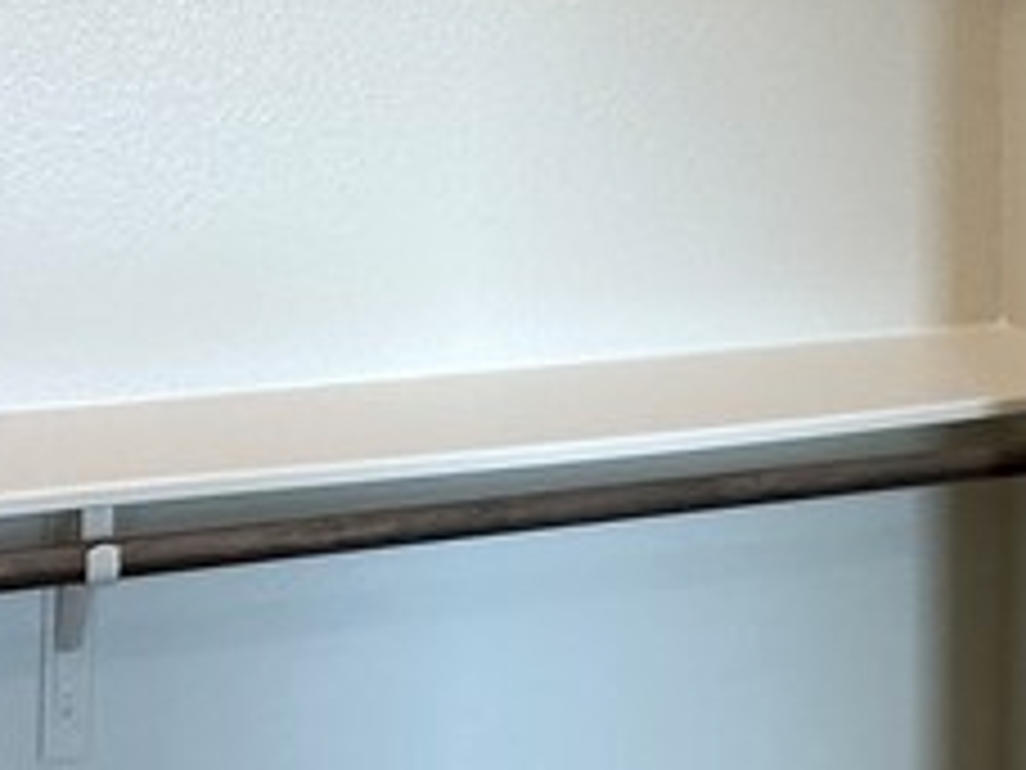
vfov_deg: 21.5
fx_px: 1867
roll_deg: -0.4
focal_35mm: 63
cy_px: -167
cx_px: 724
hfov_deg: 30.4
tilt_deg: +2.7
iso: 200
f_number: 2.2
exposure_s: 1/120
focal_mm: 2.22
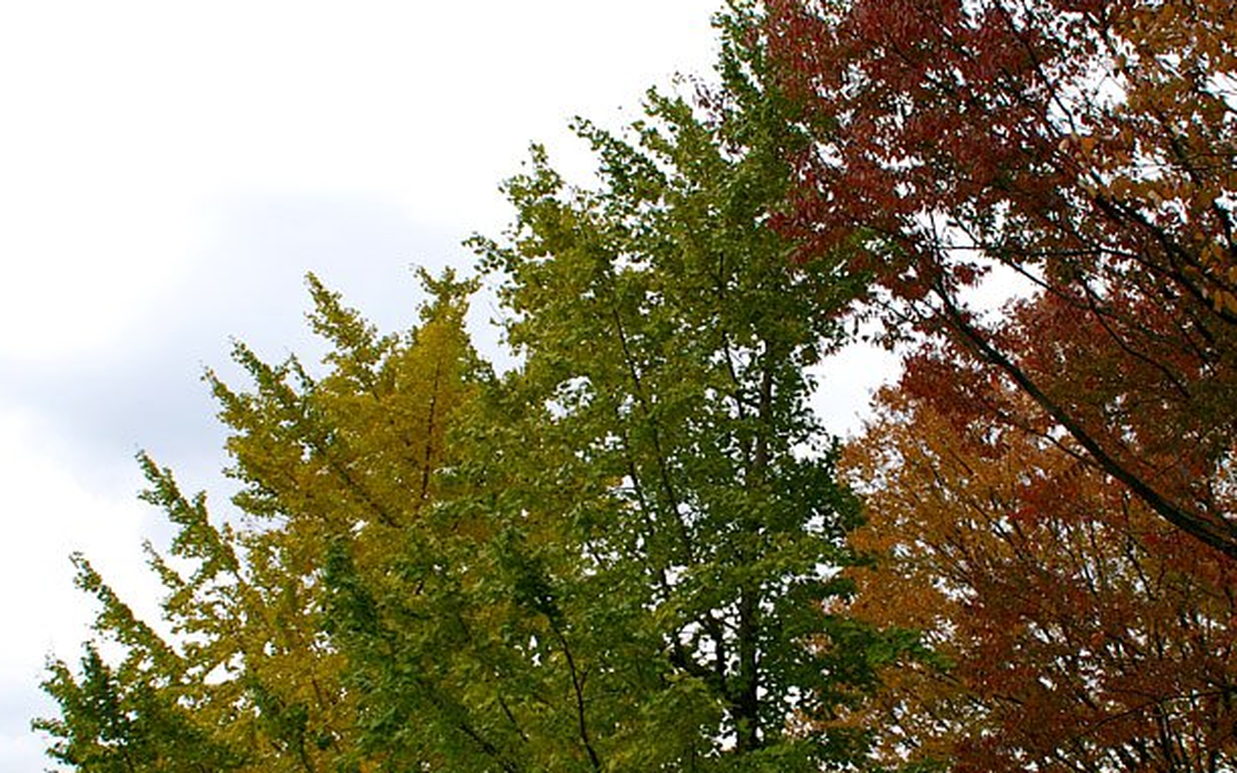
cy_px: 514
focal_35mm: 56
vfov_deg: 23.1
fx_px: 1888
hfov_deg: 36.2
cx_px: 721
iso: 200
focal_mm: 28
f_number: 5.6
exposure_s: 1/250
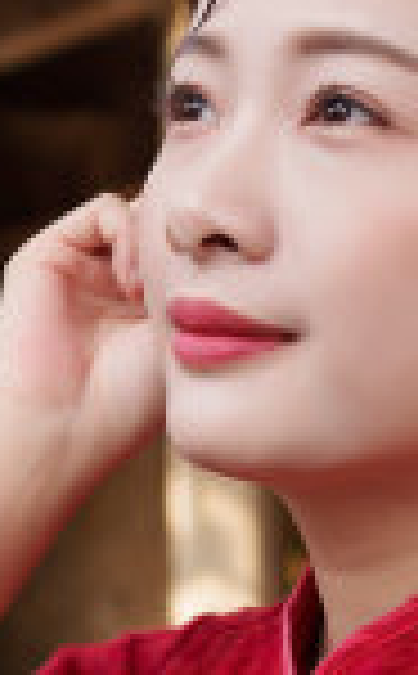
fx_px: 2677
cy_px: 549
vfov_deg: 14.3
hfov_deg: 8.9
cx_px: 319
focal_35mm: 146
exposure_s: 1/160
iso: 100
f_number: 4
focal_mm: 35
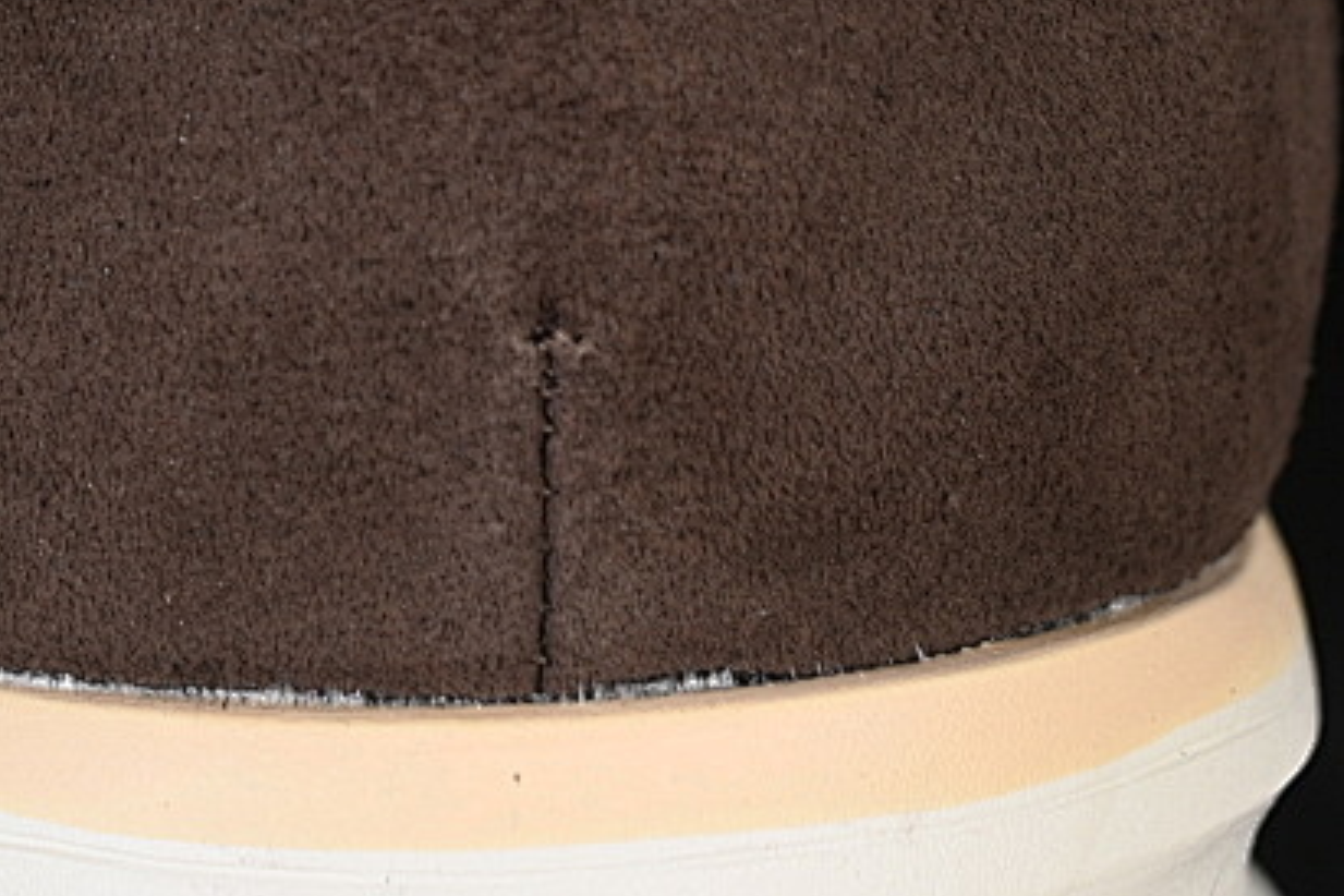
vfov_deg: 6.9
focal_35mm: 197
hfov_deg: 10.4
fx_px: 7354
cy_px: -72
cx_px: 455
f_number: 6.3
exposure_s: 1/60
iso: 160
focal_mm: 50
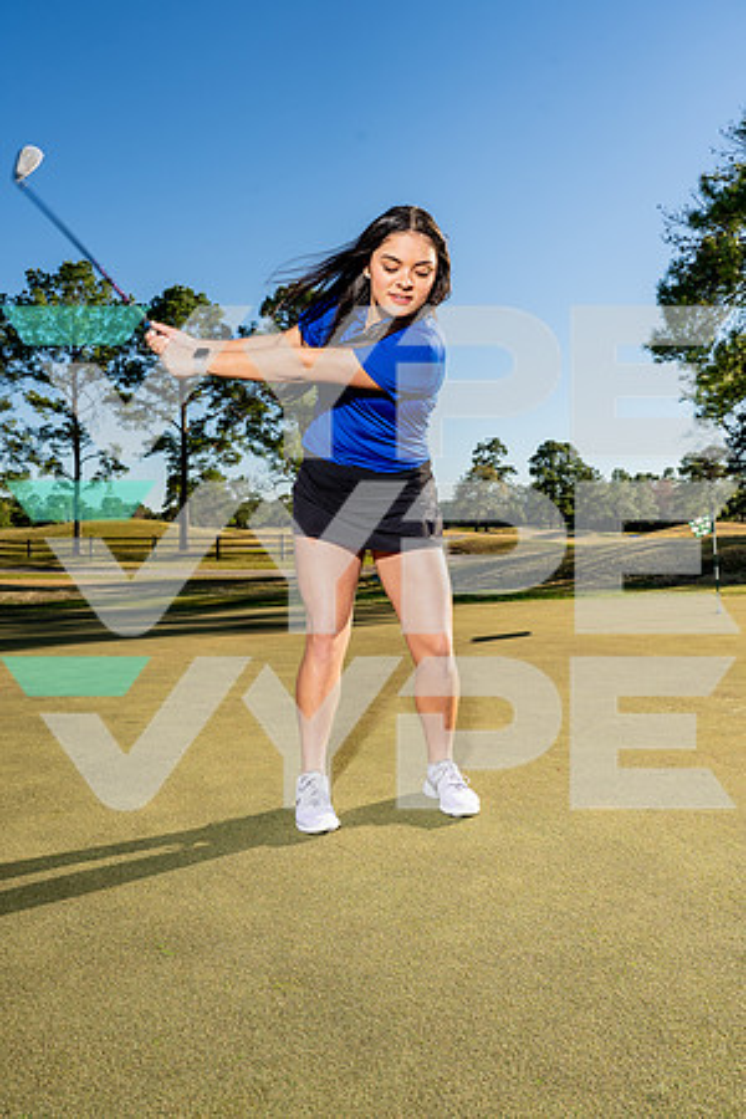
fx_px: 870
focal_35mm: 28
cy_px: 560
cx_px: 373
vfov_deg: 65.5
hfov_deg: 46.4
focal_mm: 28
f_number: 8
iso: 100
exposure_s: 1/250
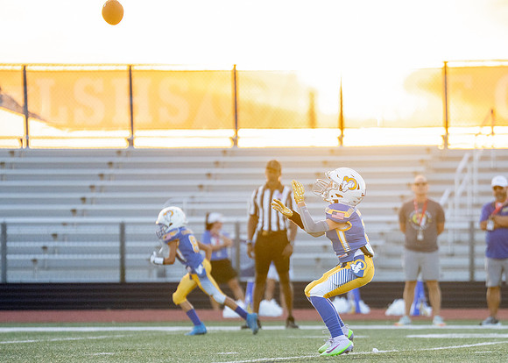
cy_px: 270
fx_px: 4806
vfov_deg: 4.3
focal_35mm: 333
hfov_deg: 6.0
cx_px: 346
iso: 1000
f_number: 2.8
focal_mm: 200
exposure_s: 1/2000
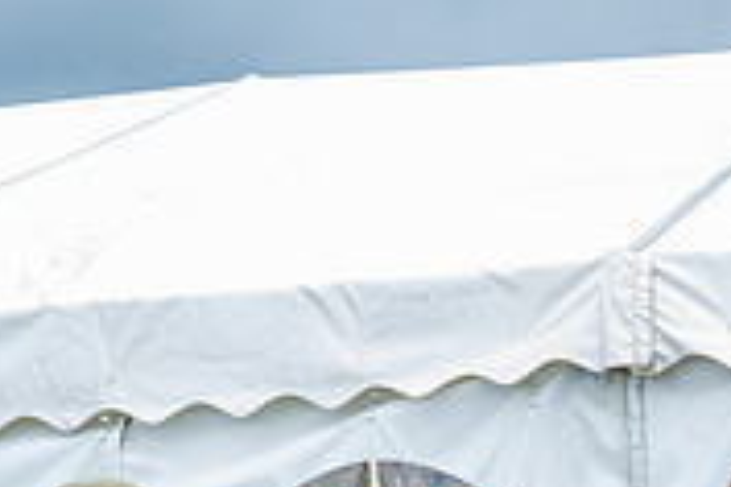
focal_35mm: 121
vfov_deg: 10.9
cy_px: 743
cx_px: 833
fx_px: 2457
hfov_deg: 16.4
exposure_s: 1/200
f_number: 5
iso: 200
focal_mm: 35
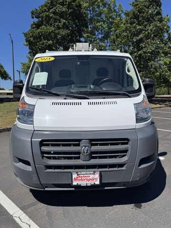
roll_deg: +1.1
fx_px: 158
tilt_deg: -6.2
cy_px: 114
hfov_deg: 56.8
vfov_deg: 71.6
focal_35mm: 24
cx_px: 86
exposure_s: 1/7937
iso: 80
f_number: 1.78
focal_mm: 6.76
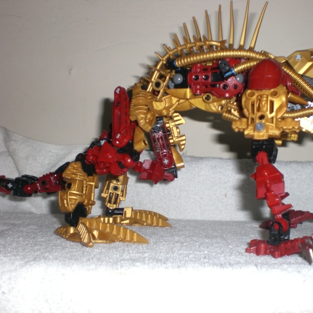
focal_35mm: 45
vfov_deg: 37.6
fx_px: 460
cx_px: 206
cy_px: 156
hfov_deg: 37.2
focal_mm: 6.3
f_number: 3.1
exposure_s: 1/60
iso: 100
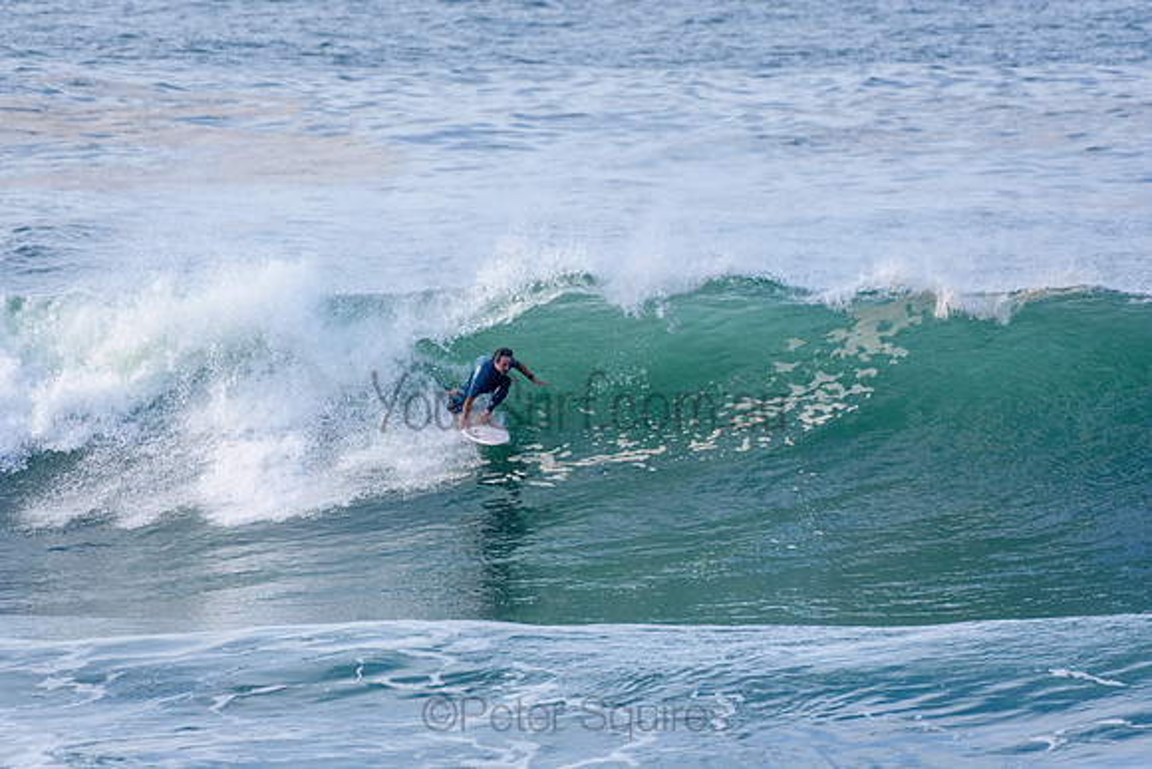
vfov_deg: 1.8
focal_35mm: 750
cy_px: 384
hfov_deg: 2.7
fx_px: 24004
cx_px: 576
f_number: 5.6
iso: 560
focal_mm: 500
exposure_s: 1/2000
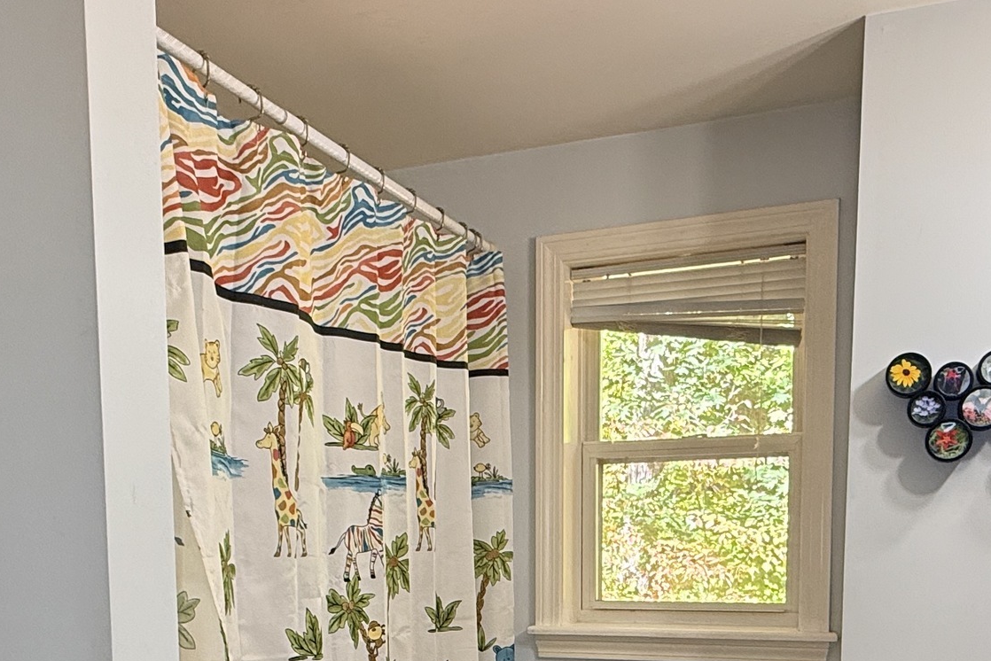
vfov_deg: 31.1
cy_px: 652
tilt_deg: -6.2
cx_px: 456
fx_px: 1101
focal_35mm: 40
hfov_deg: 48.4
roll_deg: +0.1
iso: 125
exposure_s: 1/99
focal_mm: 2.22
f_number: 2.2
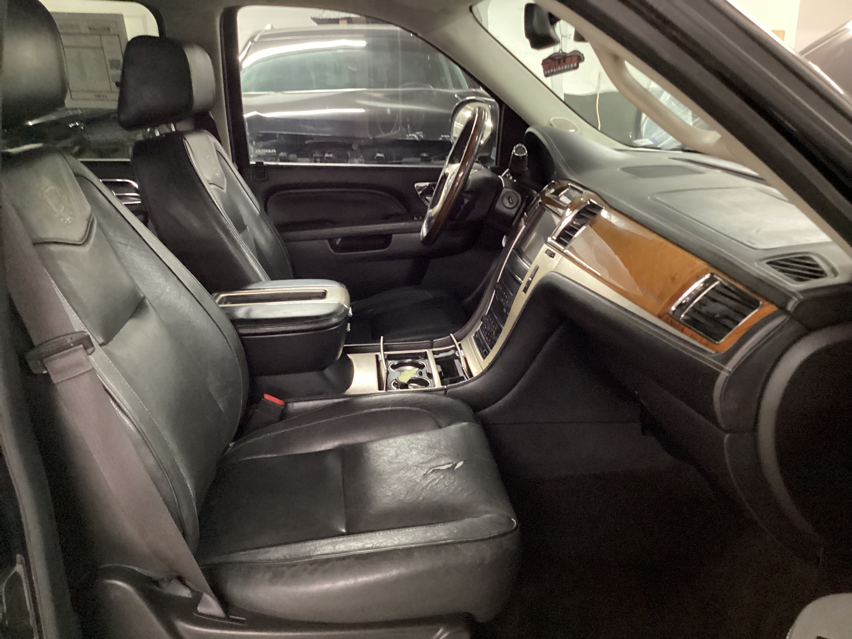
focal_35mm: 31
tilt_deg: -20.0
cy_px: 320
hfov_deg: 58.4
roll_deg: +0.0
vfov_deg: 45.4
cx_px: 426
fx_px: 763
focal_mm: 3.3
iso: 800
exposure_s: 1/24
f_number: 2.4
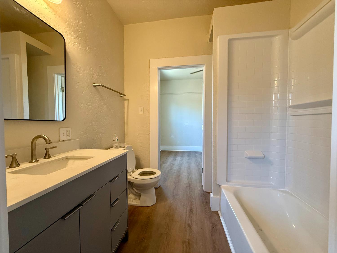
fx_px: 136
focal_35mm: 14
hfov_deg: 102.1
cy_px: 126
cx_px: 168
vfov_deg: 85.7
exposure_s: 1/120
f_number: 2.2
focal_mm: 2.22
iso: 250
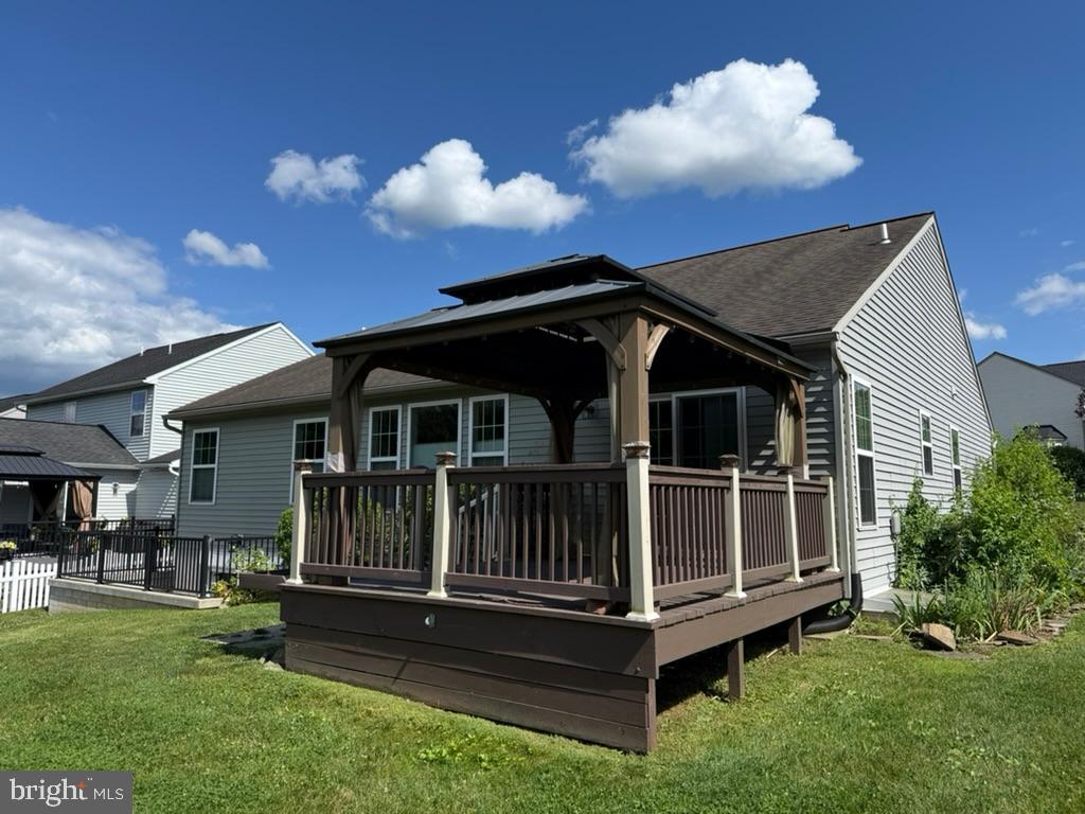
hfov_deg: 71.6
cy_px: 407
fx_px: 752
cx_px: 542
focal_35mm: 24
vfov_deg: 56.8
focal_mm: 6.76
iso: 80
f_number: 1.78
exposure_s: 1/4673
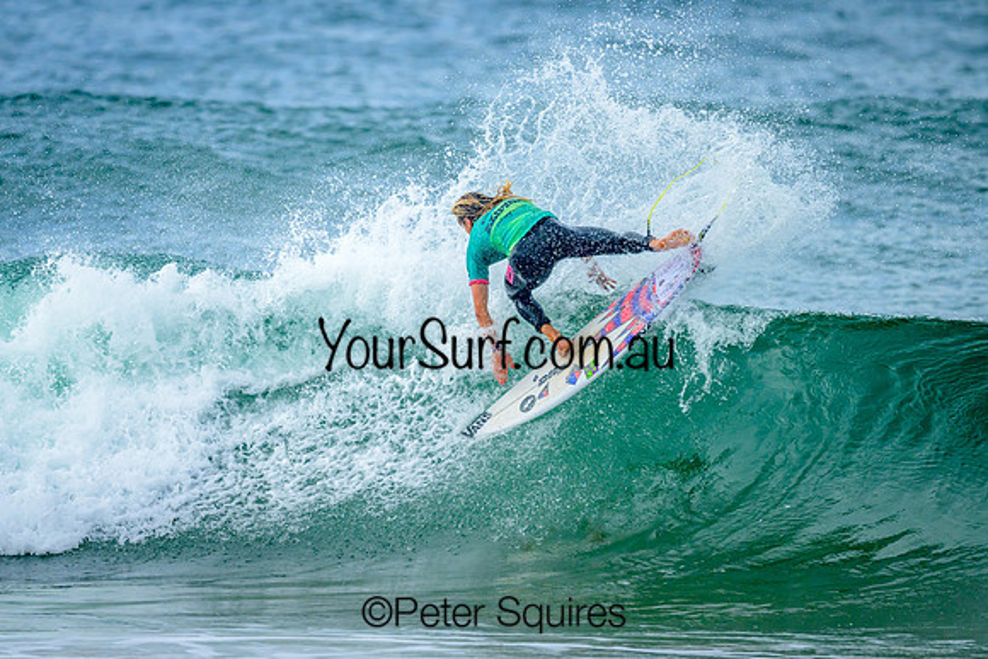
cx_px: 491
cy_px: 290
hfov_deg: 2.0
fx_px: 27888
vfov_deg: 1.4
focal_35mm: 1016
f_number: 6.3
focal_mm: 800
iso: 400
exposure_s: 1/2000
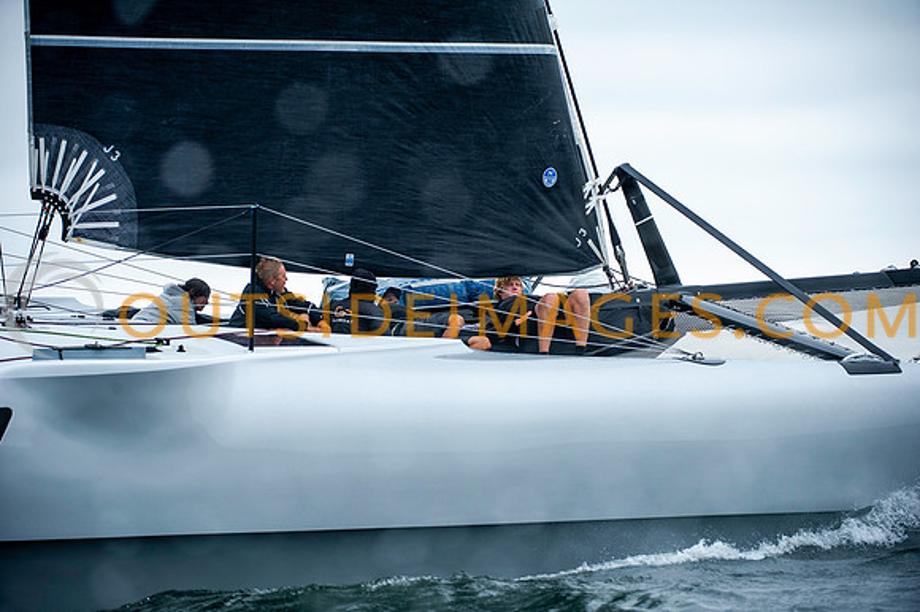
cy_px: 306
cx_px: 460
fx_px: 5108
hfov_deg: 10.3
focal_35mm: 200
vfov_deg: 6.9
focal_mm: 200
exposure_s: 1/1000
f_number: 5
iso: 500
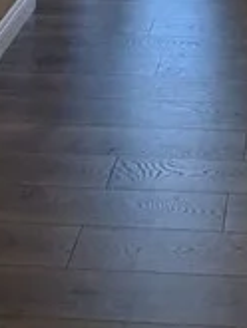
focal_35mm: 99
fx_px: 941
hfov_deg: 14.8
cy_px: -344
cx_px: 235
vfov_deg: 15.5
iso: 62
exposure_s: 1/60
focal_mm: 2.35
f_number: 2.2
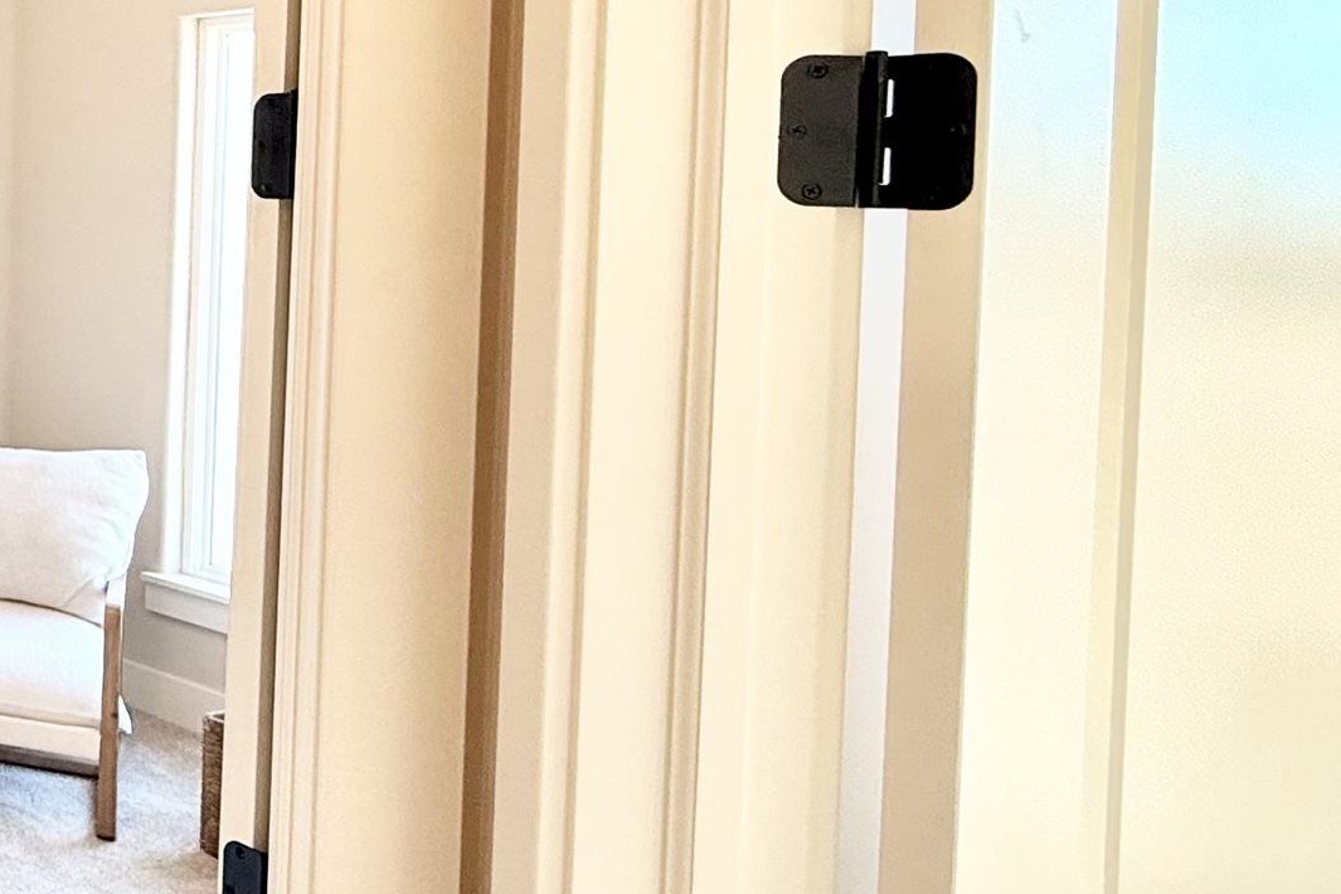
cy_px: 201
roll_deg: -1.1
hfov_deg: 31.4
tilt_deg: -0.3
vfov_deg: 31.2
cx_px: -531
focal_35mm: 42
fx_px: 1564
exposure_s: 1/120
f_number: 2.2
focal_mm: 2.22
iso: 100
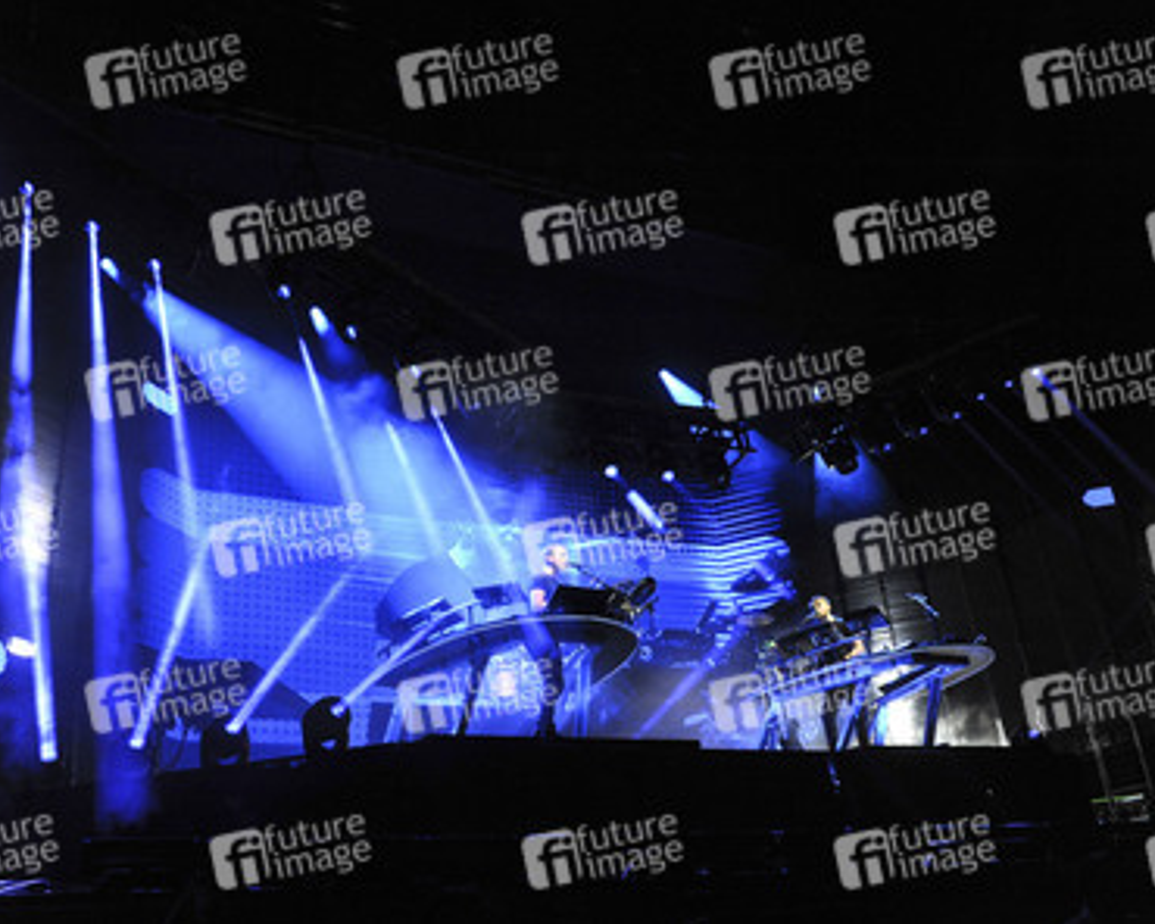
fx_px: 1094
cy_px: 462
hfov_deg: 55.6
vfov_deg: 45.8
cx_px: 518
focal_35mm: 32
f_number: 2.8
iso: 1600
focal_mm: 28
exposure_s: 1/320
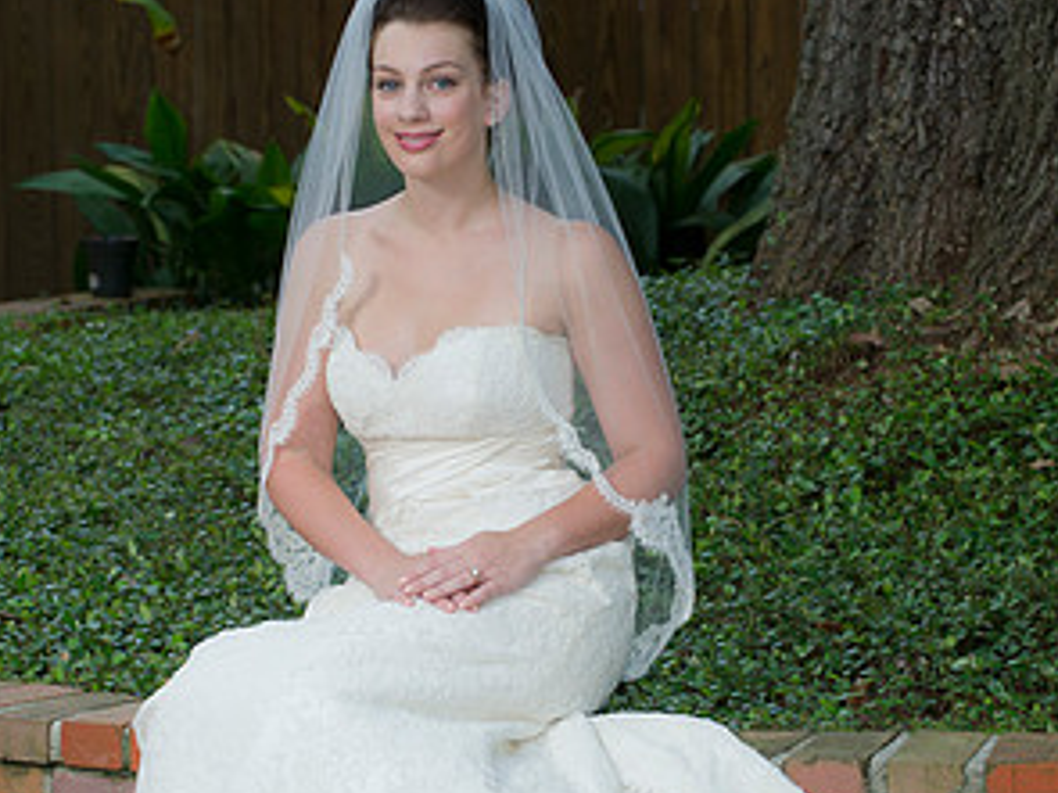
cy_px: 560
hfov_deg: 12.3
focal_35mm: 161
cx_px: 529
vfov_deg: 9.2
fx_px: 4919
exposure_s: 1/80
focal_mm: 110
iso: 400
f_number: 5
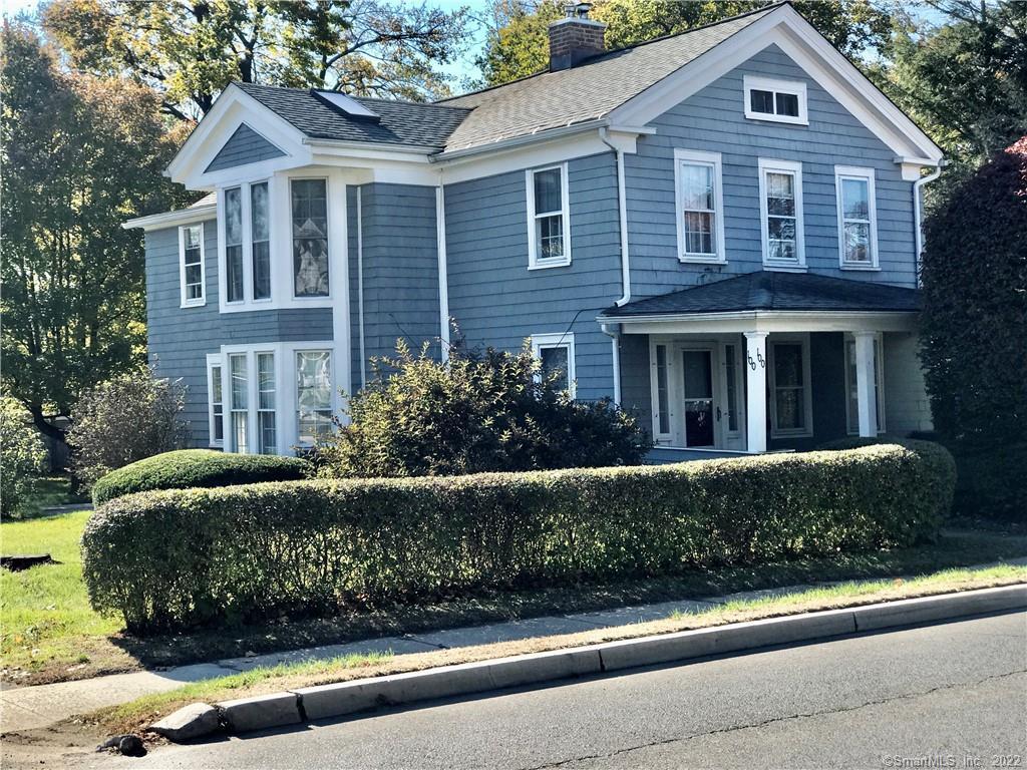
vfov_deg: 25.7
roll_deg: +0.5
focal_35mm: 57
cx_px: 514
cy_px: 385
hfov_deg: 33.8
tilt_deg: -0.1
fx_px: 1691
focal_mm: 6.6
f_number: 2.8
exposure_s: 1/523
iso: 20
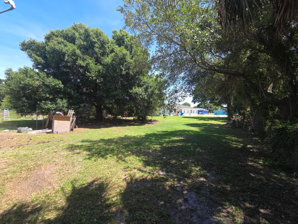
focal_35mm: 13
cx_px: 149
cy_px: 112
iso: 50
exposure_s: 1/631
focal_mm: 2.2
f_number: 2.2
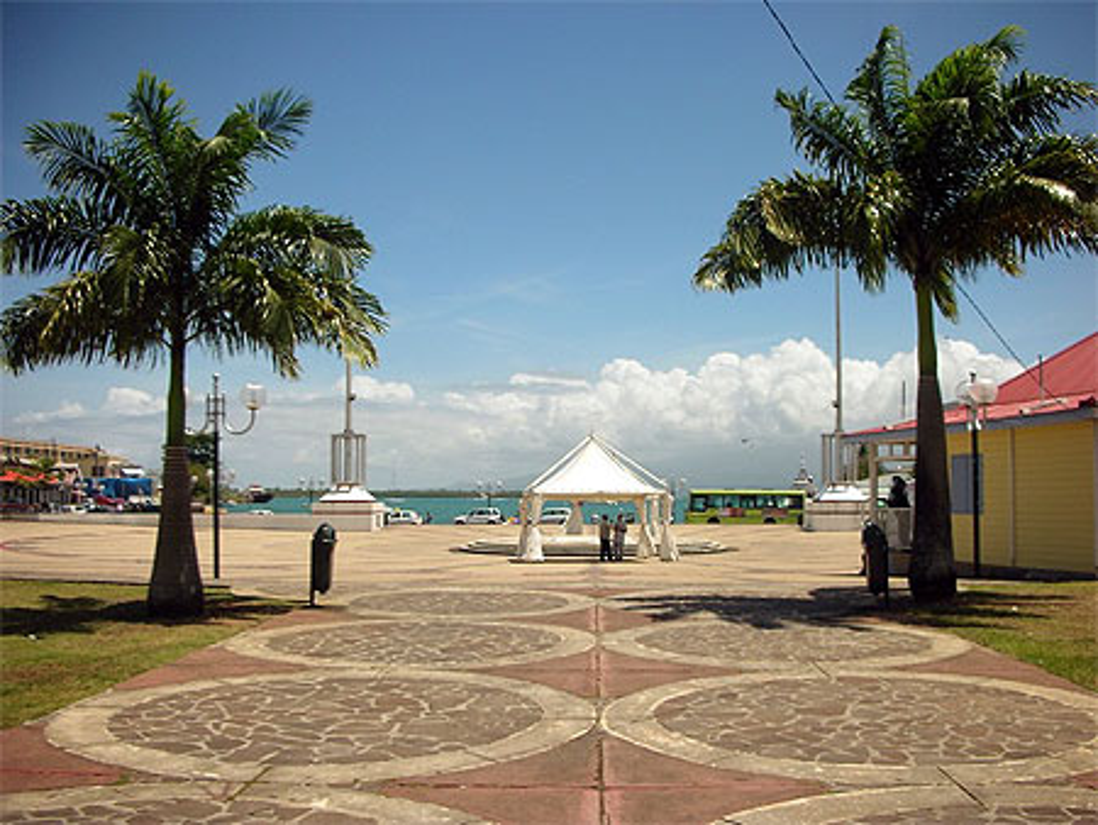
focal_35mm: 35
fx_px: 1111
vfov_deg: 40.7
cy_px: 412
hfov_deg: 52.6
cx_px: 549
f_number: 8.5
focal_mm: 5.8
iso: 50
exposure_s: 1/128
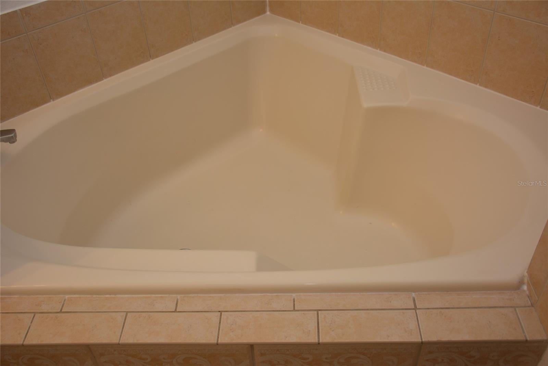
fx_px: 525
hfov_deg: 55.1
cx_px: 274
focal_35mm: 34
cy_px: 183
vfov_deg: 38.4
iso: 200
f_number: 4.5
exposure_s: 1/80
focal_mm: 23
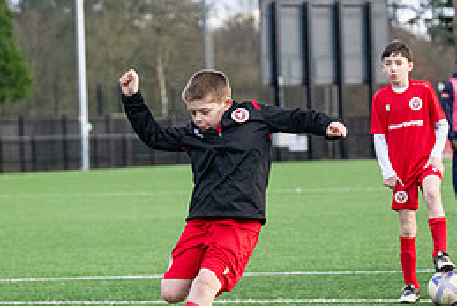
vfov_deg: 5.9
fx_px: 2959
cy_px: 188
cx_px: 208
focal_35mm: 233
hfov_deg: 8.8
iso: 2000
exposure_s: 1/3200
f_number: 4
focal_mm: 104
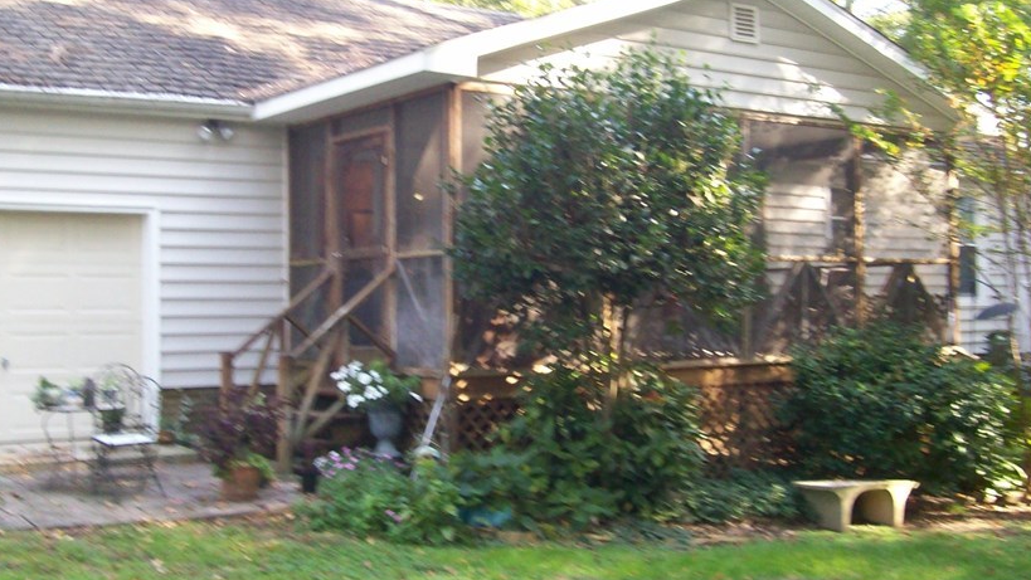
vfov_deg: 24.4
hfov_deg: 42.1
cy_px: 289
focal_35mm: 49
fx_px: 1340
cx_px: 471
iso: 200
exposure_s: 1/84.5
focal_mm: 6
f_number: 2.7
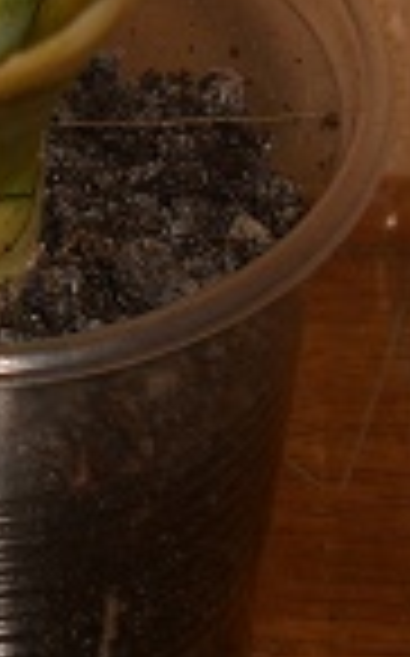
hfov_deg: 5.0
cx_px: -45
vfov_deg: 8.0
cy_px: -81
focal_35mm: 262
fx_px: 4693
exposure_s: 1/60
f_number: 8.5
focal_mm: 14.9
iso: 80
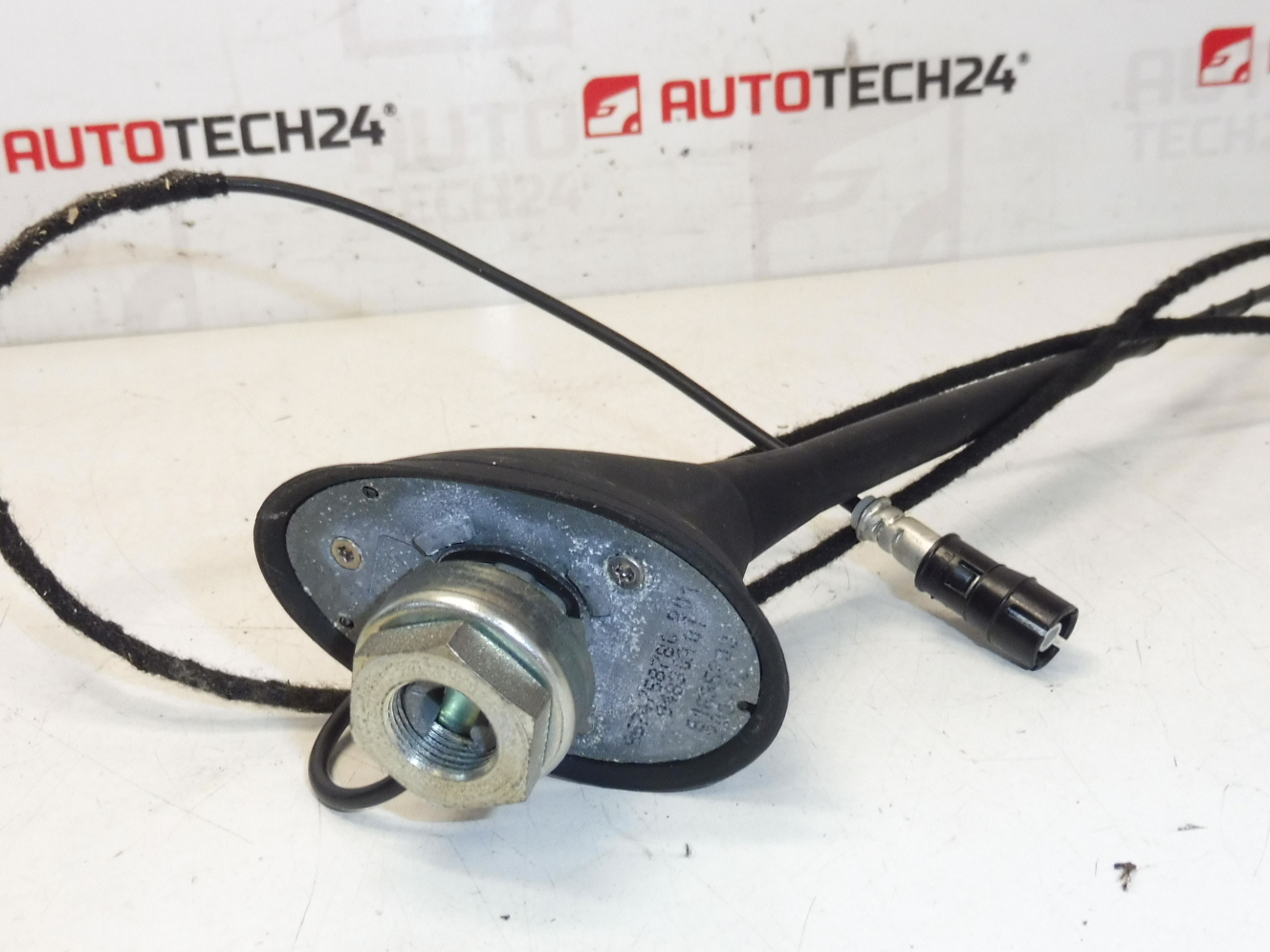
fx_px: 1357
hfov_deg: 50.0
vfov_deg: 38.6
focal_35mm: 37
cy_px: 517
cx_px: 565
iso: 200
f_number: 3.5
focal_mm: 4.3
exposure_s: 1/60
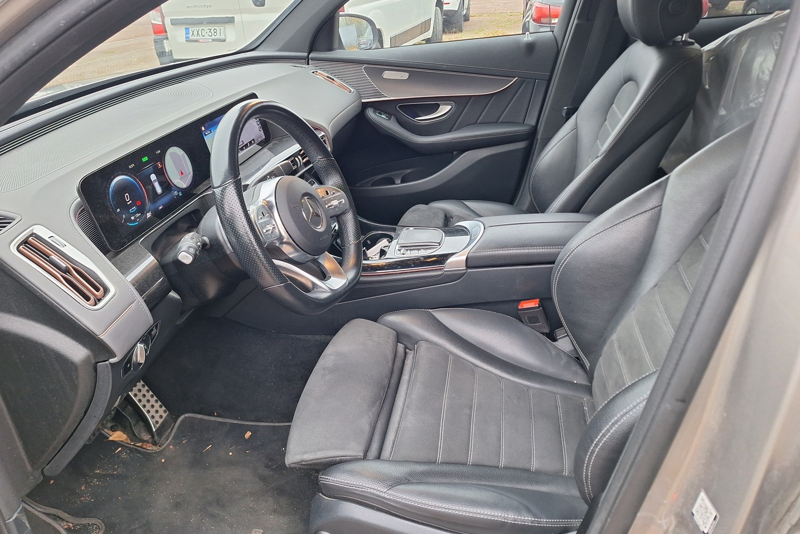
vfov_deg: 53.0
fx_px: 533
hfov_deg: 73.7
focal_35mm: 24
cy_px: 238
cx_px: 400
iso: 125
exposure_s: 1/50
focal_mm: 5.54
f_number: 1.8
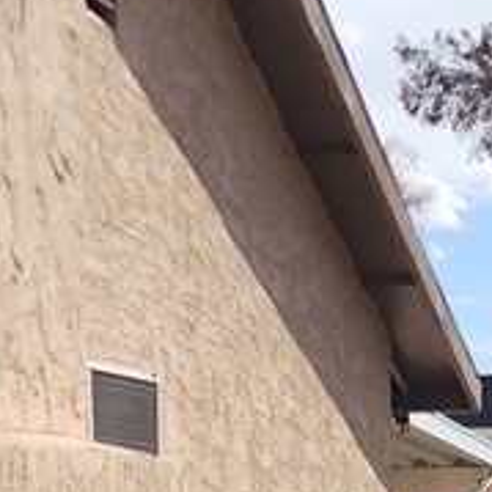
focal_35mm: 116
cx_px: 497
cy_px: 748
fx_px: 1865
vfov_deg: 14.0
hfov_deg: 14.8
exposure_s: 1/1041
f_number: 1.8
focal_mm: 6.4
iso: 12
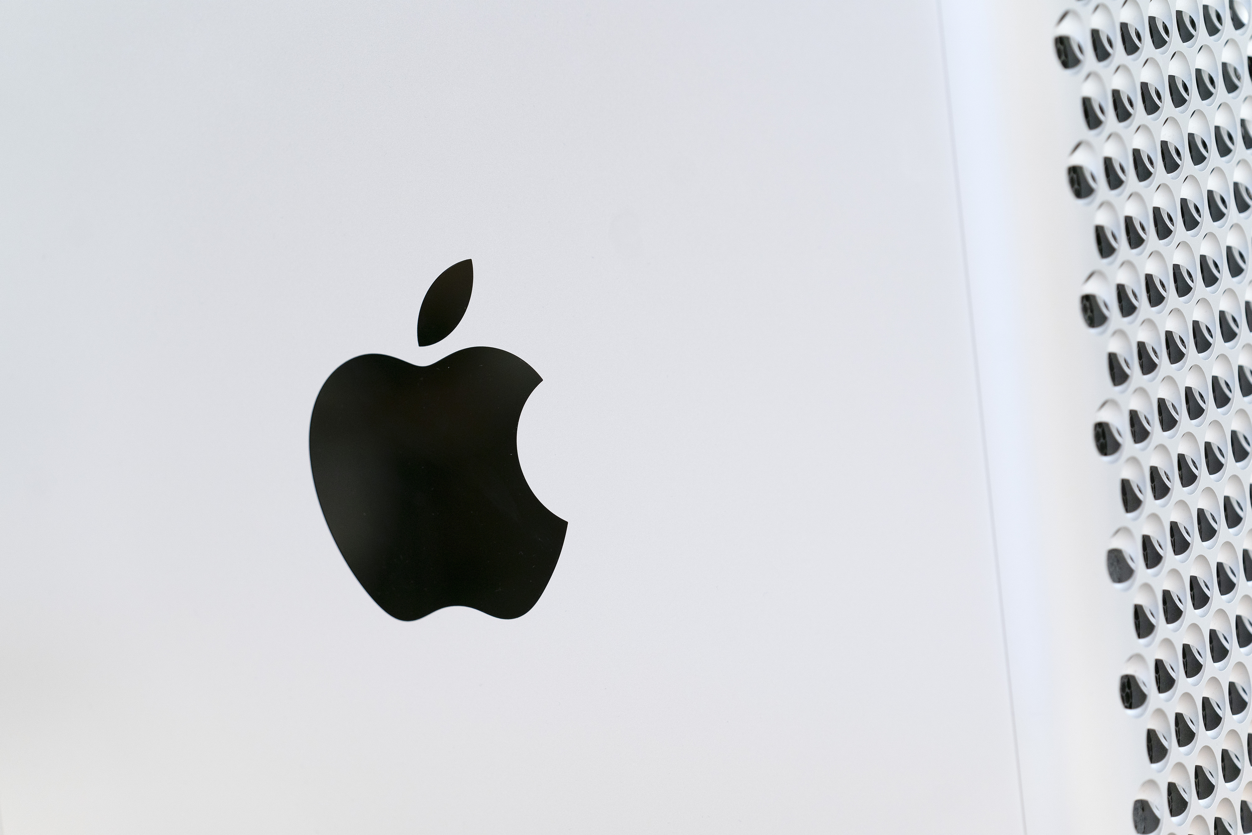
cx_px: 626
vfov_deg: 12.3
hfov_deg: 18.4
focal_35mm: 111
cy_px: 418
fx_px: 3860
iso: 500
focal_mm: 111
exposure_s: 1/160
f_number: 4
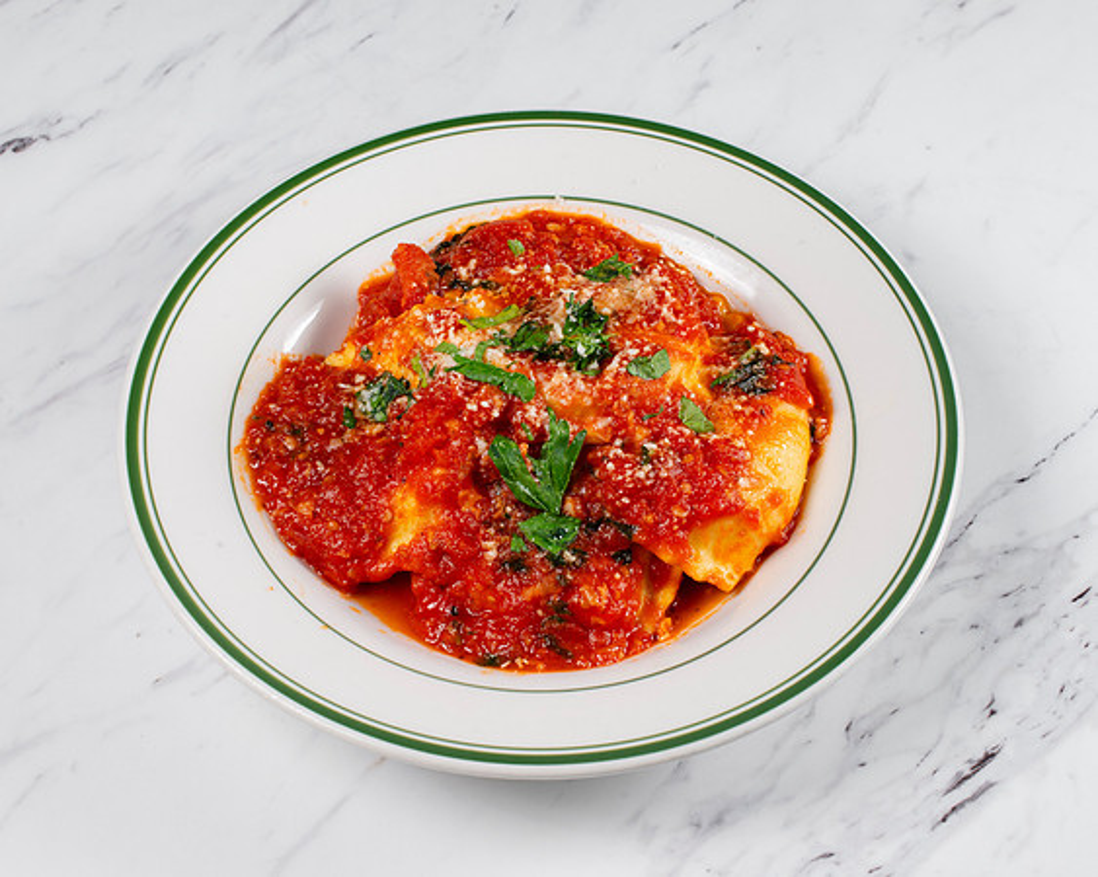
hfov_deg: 30.2
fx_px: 2034
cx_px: 546
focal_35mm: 63
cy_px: 468
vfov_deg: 24.3
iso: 200
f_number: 11
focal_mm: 50
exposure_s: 1/250
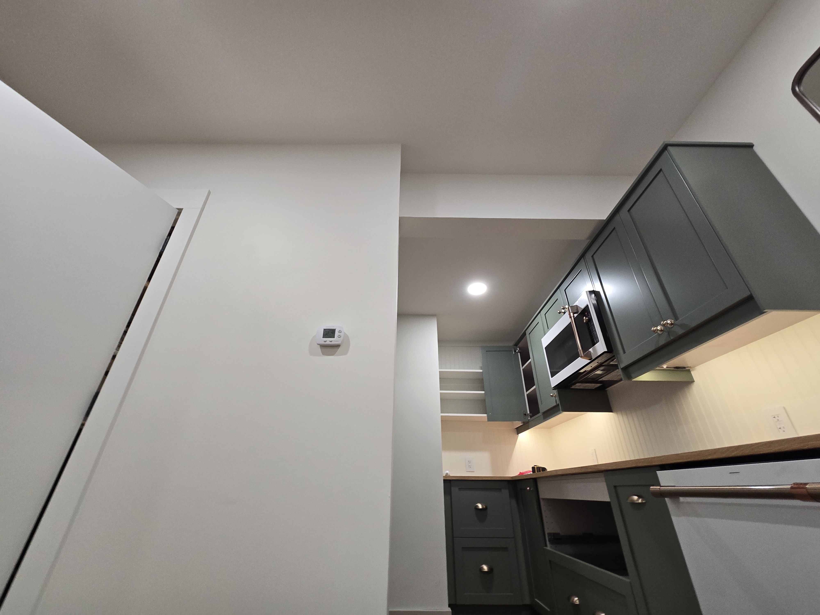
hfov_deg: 106.2
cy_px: 308
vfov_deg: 89.9
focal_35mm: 13
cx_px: 410
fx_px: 308
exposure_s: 1/60
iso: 160
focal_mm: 2.2
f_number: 2.2
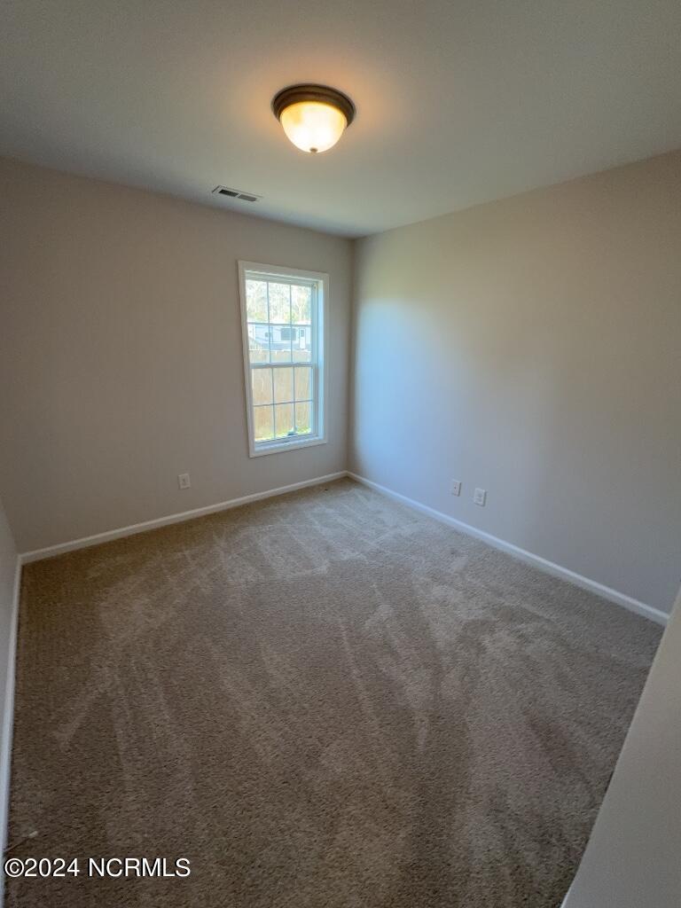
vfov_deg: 102.1
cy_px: 454
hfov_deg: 85.7
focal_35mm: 14
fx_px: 367
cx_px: 340
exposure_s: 1/60
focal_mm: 2.22
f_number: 2.2
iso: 50
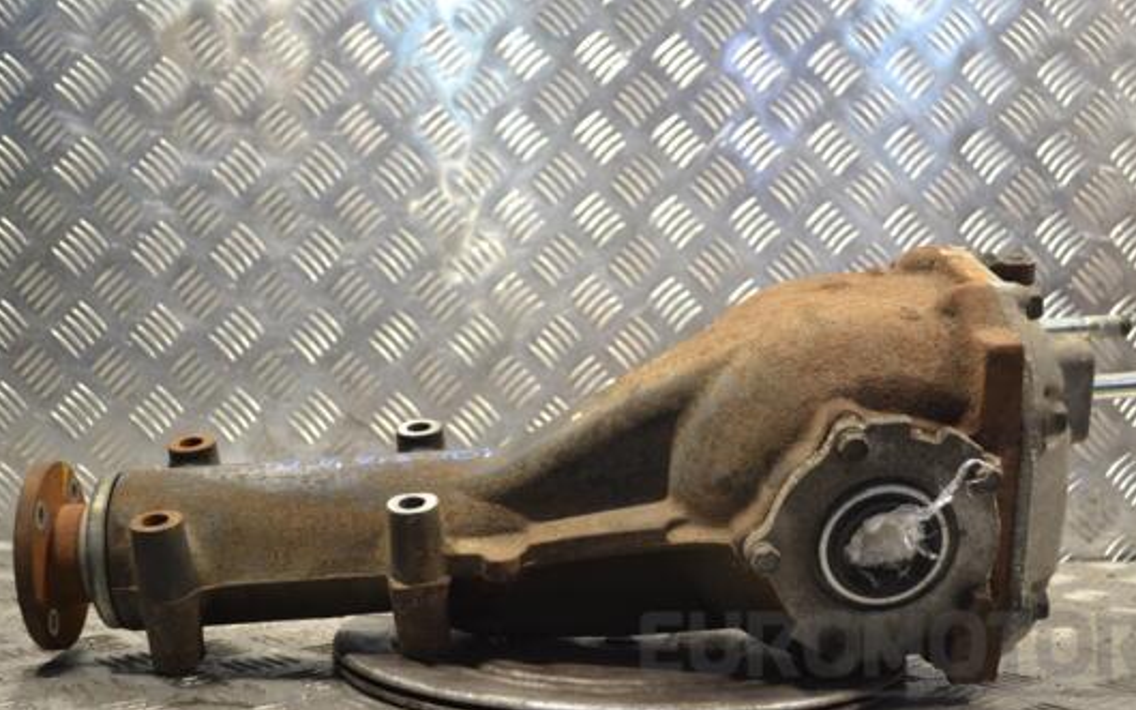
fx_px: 1393
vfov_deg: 28.6
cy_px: 358
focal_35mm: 45
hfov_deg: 44.4
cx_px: 600
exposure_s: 1/60
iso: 400
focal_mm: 26
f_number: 4.2
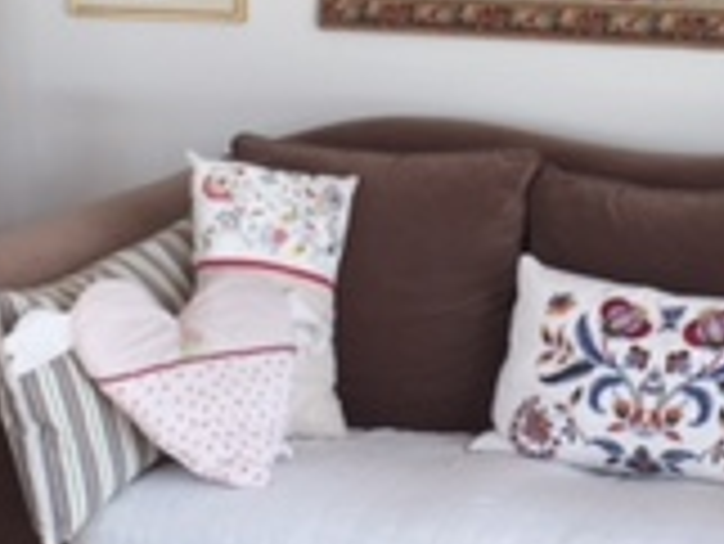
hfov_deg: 17.1
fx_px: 2407
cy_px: 40
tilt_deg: -7.4
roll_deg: -0.5
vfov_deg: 12.8
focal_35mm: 115
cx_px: 468
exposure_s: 1/120
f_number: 2.2
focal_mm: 4.15
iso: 32
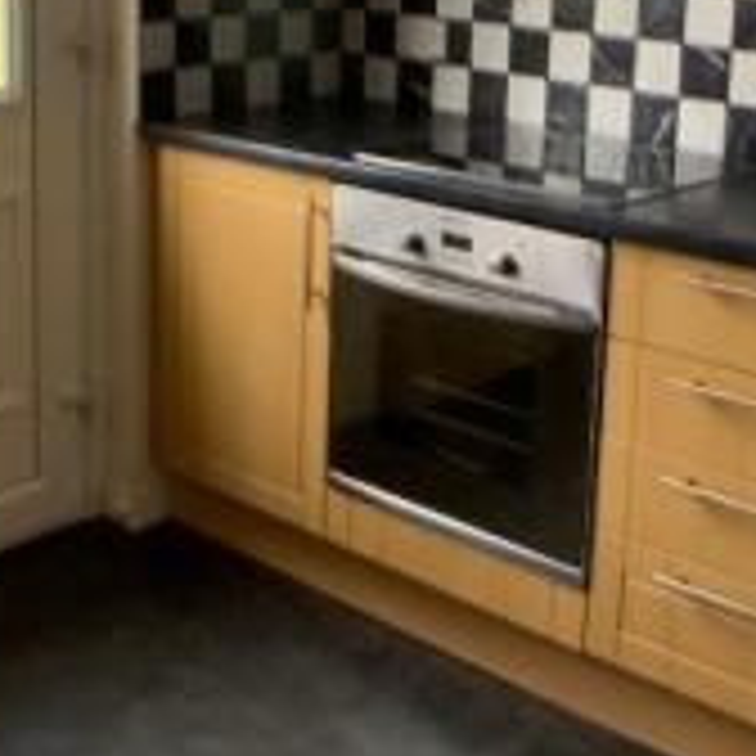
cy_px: 128
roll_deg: -0.2
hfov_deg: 19.5
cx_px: 308
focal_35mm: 89
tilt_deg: -10.0
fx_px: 2199
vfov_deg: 19.3
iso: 100
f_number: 1.8
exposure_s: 1/60
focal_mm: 3
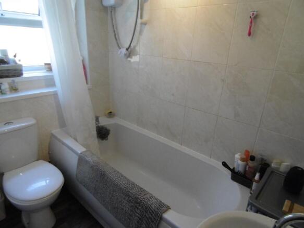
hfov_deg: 76.4
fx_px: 193
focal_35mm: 22
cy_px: 114
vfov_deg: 61.1
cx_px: 152
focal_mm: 4
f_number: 3
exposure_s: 1/60
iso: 250
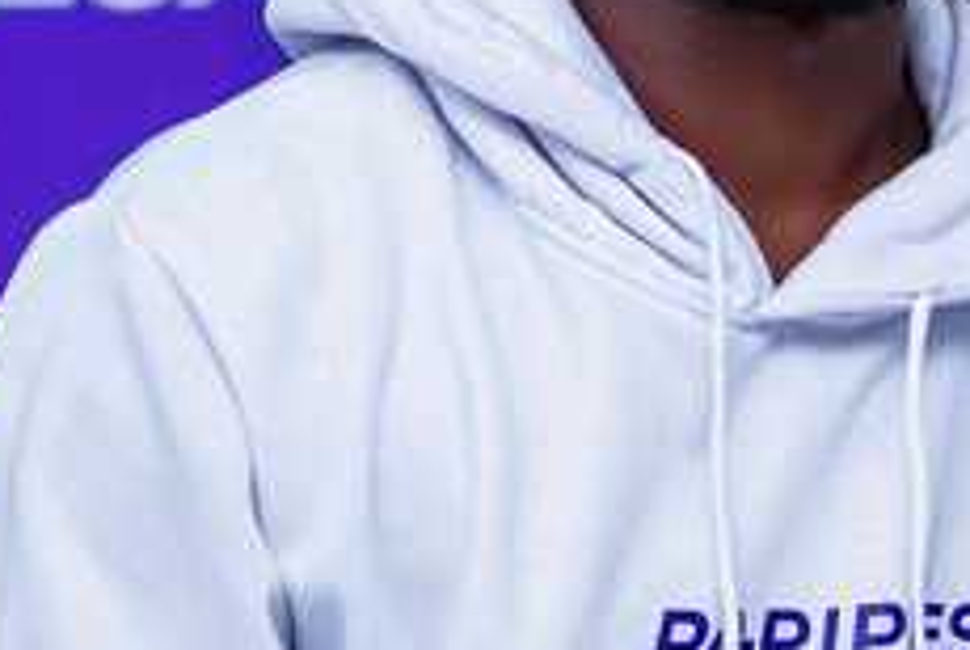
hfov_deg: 4.9
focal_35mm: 414
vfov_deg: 3.3
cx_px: 1763
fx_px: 11169
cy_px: 540
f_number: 2.5
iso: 500
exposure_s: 1/200
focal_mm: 85
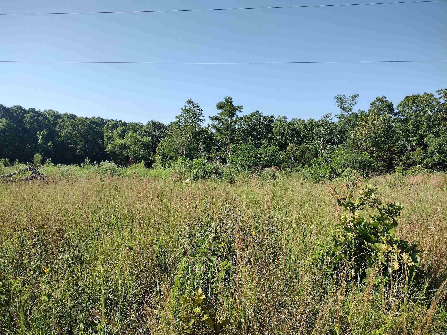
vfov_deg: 51.4
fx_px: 349
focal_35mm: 27
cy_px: 168
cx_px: 224
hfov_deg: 65.3
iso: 100
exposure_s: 1/1464
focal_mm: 4.71
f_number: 1.7
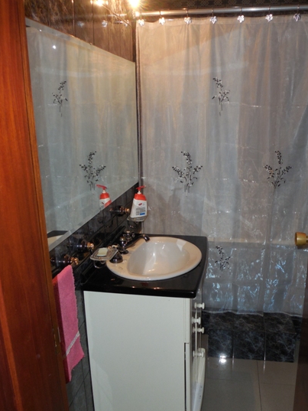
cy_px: 217
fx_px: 368
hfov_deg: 45.3
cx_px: 179
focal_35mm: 31
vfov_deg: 58.3
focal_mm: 4.6
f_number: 3.5
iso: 200
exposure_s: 1/25
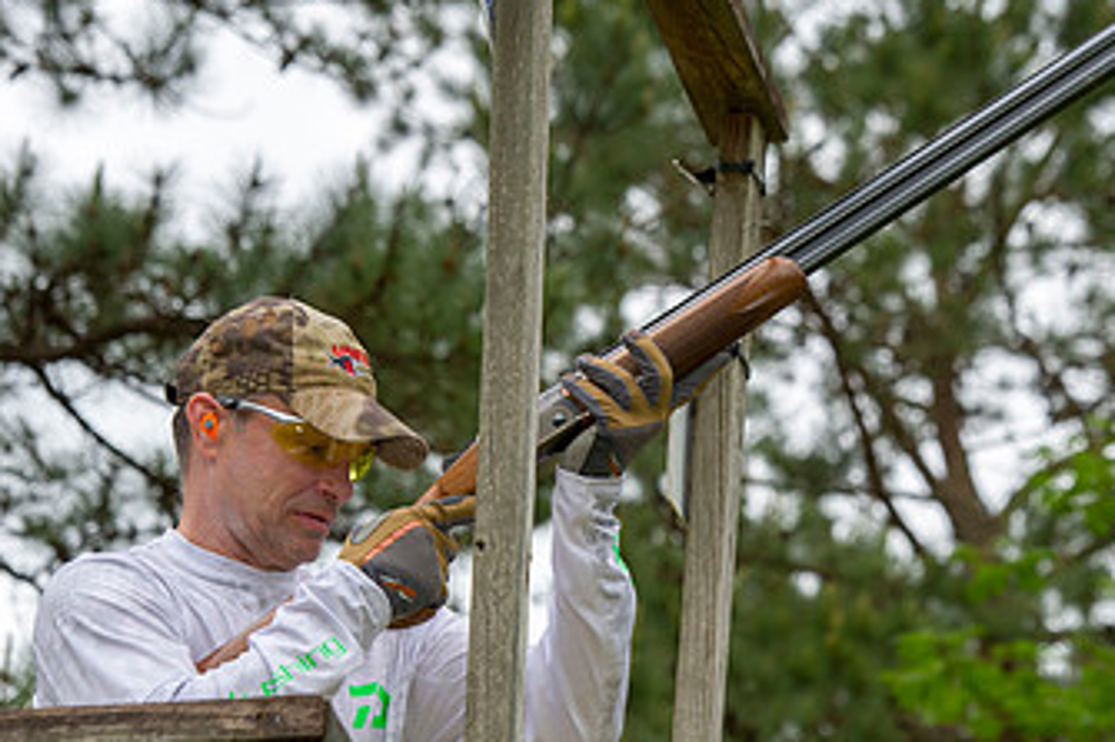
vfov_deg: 6.1
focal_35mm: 225
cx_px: 642
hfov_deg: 9.2
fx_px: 6965
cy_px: 413
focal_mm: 130
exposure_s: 1/320
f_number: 7.1
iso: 200
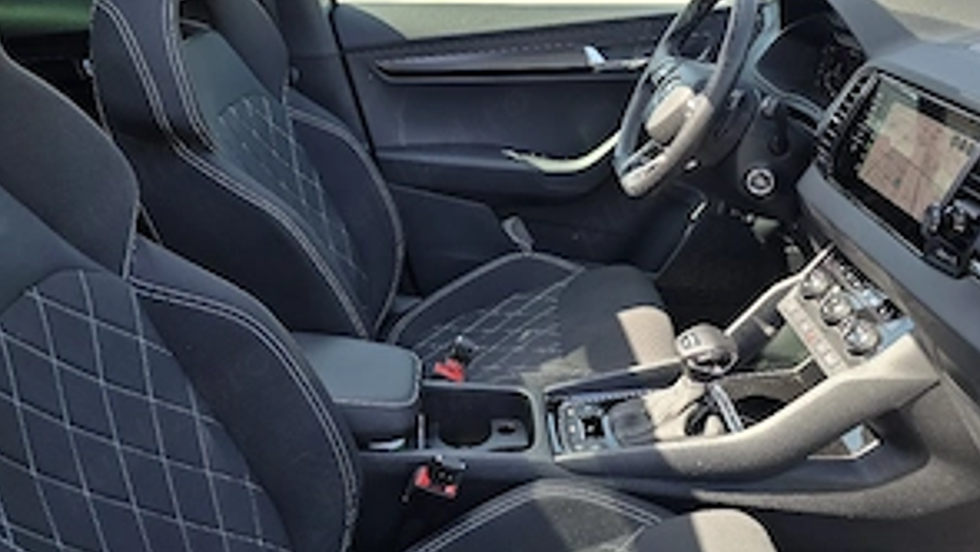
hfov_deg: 58.0
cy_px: 206
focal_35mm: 34
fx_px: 884
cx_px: 488
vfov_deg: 34.5
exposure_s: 1/182
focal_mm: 6.3
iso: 16
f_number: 1.7
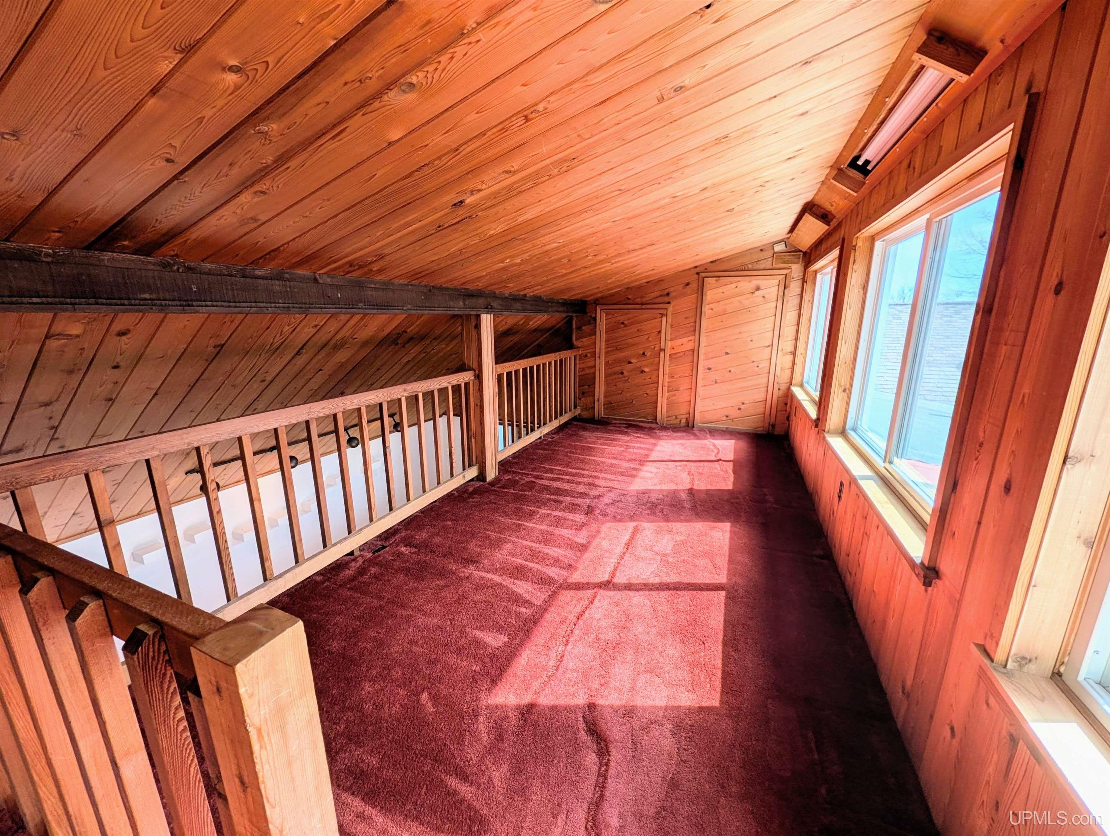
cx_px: 555
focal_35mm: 12
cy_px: 418
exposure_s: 1/509
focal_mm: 2.02
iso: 55
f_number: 1.7
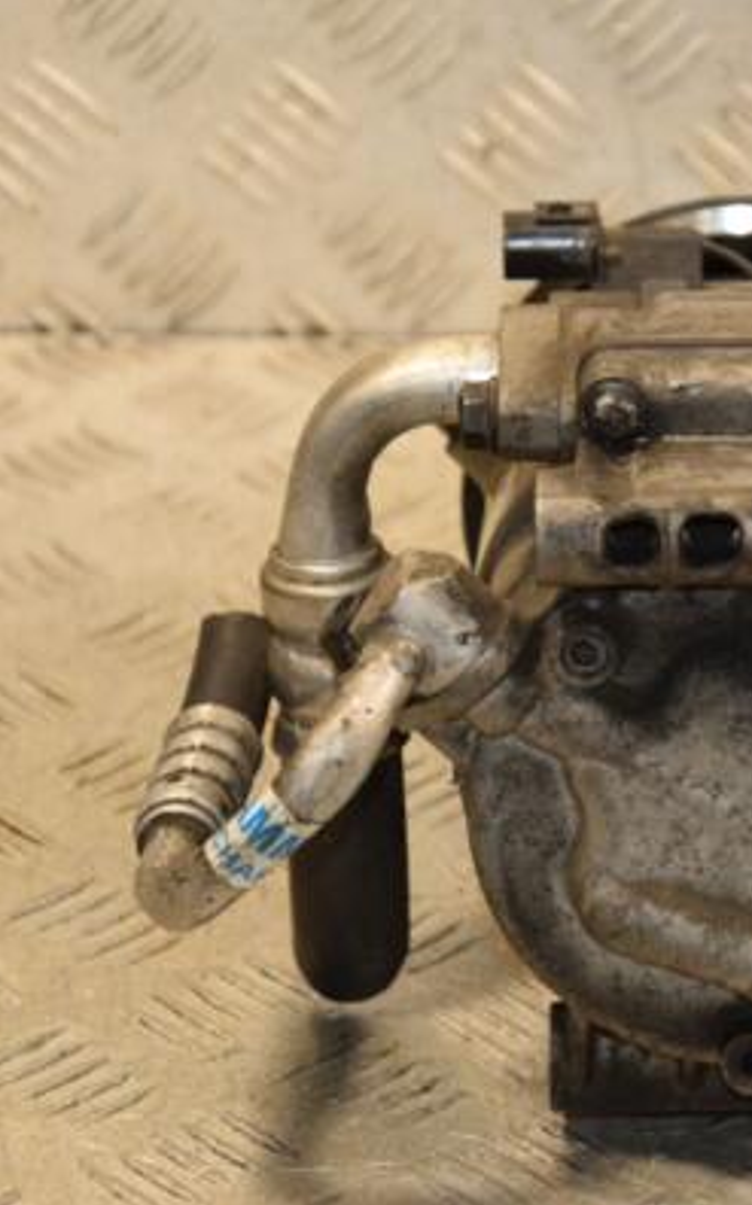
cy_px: 599
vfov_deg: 12.1
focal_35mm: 174
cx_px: 740
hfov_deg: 7.5
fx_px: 5706
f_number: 5.3
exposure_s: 1/160
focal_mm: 75
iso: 800
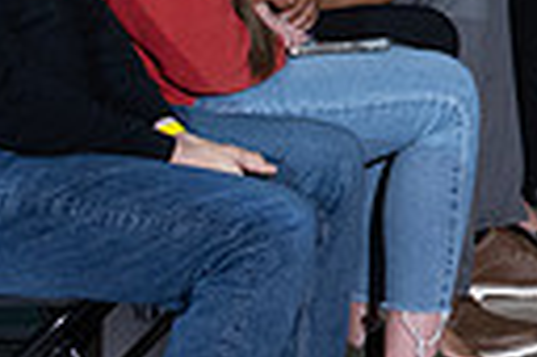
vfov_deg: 4.3
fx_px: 4723
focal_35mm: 317
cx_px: 1170
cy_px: -128
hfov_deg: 6.3
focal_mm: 70
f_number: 5
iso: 1250
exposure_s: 1/160
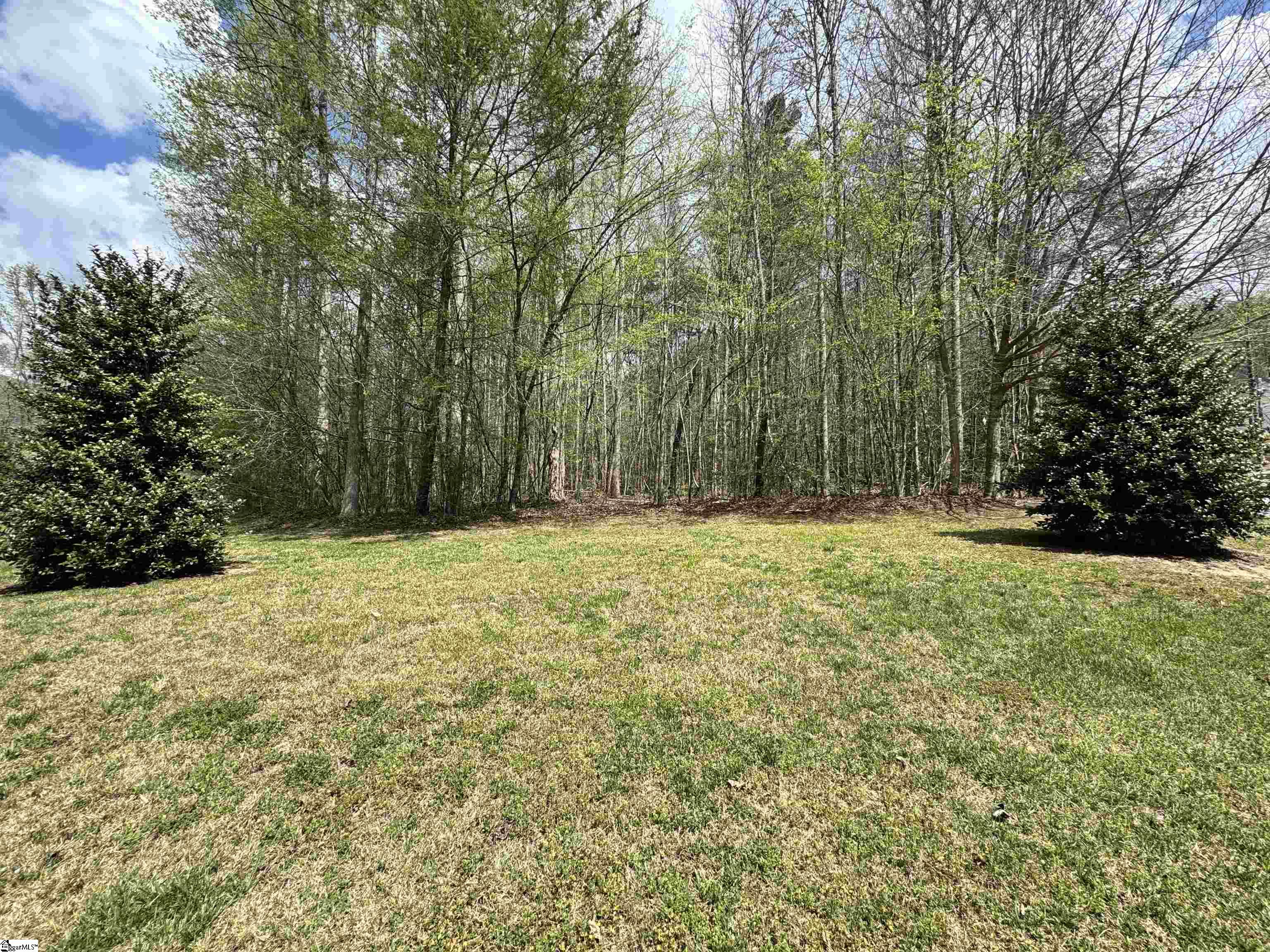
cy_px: 476
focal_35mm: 14
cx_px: 635
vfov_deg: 85.7
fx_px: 514
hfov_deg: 102.1
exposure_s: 1/1143
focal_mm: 2.22
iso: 40
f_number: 2.2
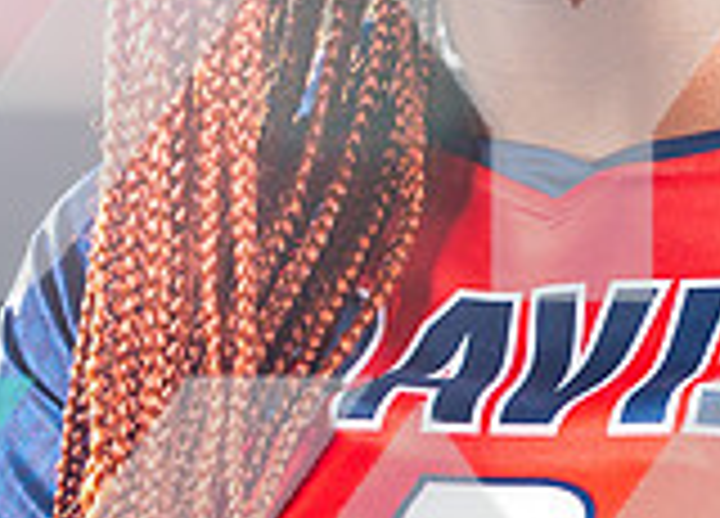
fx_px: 3586
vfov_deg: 8.2
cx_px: 869
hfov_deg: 11.2
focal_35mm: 175
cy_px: 50
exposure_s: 1/125
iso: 125
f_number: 4
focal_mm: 46
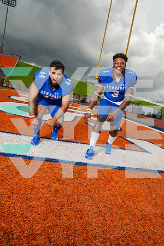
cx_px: 82
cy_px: 123
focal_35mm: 27
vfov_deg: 67.4
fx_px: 184
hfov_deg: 47.9
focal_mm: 27
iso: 100
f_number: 6.3
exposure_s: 1/250
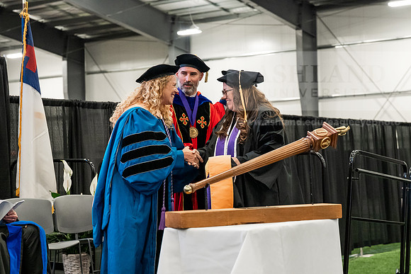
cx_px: 206
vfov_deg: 17.7
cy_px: 137
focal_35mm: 77
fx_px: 879
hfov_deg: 26.3
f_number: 5
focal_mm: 77
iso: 6400
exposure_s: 1/250
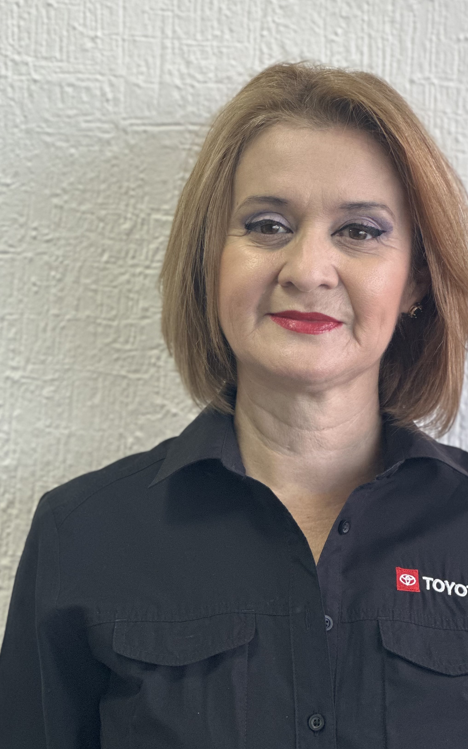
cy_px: 326
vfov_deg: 20.6
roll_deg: +0.2
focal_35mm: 101
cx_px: 282
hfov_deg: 12.9
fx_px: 2061
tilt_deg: -2.4
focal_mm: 9
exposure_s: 1/60
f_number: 2.8
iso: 160
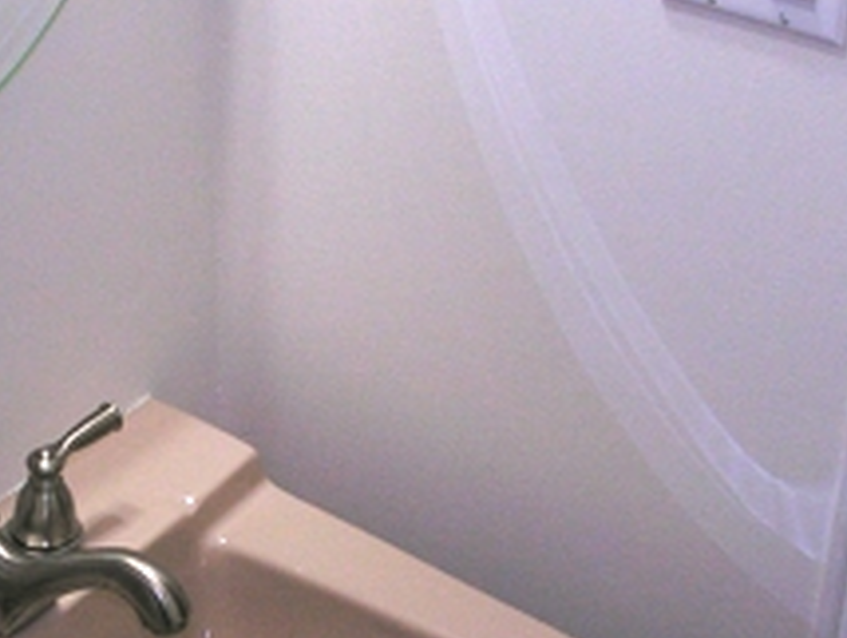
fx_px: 2303
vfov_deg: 15.5
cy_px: 622
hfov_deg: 20.6
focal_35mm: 94
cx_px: 162
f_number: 4
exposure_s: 1/68.3
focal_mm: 8.9
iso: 100
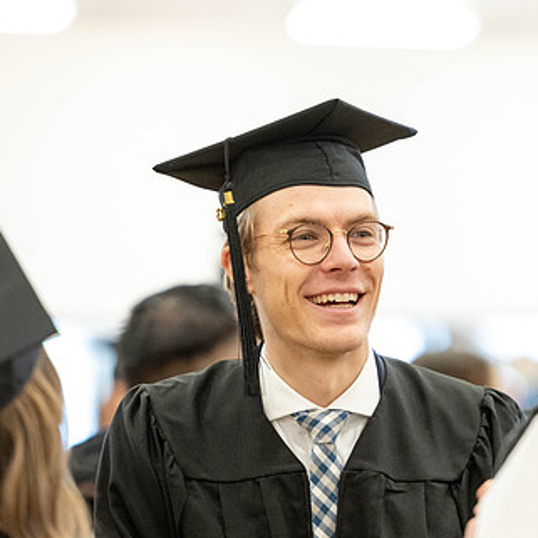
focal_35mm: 319
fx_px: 5609
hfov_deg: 5.5
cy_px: 268
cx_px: 347
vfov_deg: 5.5
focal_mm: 180
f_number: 2.8
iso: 2500
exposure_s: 1/160
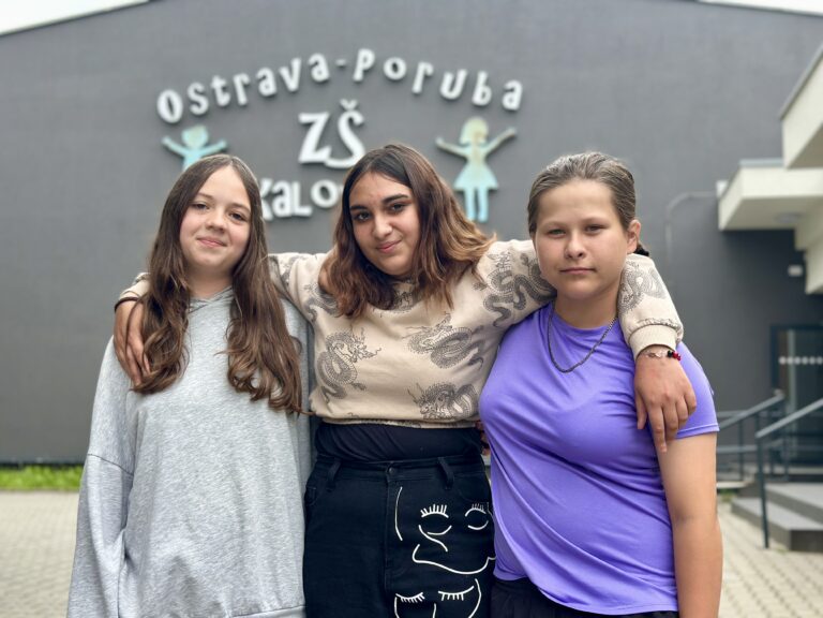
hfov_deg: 39.7
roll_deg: -0.8
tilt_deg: +5.2
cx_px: 412
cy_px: 309
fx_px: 1141
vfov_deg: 30.3
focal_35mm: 48
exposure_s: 1/1050
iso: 80
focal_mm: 6.86
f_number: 1.78
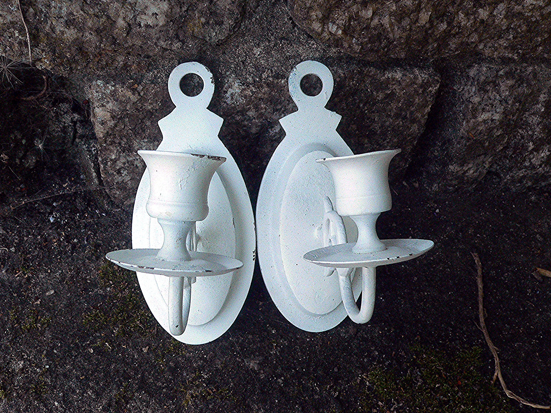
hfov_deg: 51.4
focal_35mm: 36
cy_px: 206
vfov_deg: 39.7
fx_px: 573
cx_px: 276
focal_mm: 6
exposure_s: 1/320
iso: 400
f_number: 4
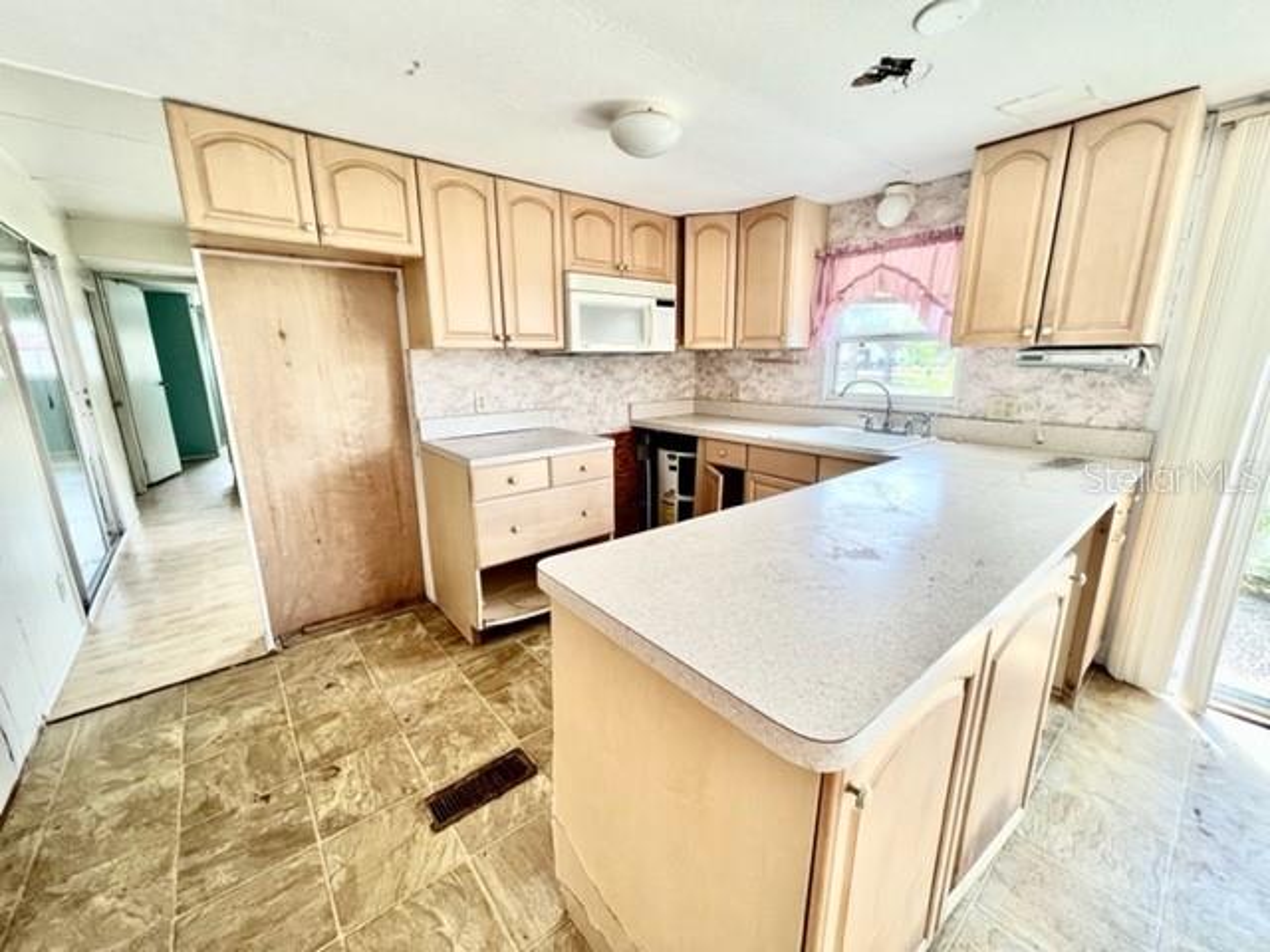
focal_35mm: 13
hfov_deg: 106.2
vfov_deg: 89.9
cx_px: 635
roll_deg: +0.3
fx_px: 477
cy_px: 476
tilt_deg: -13.7
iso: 100
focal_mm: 1.57
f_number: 1.8
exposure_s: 1/122
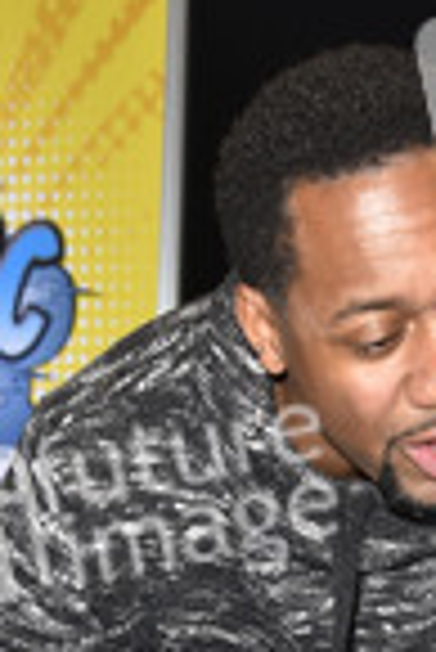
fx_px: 2193
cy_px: 737
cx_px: 238
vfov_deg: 16.4
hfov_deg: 11.4
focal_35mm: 121
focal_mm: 44
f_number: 4.5
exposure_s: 1/160
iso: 400
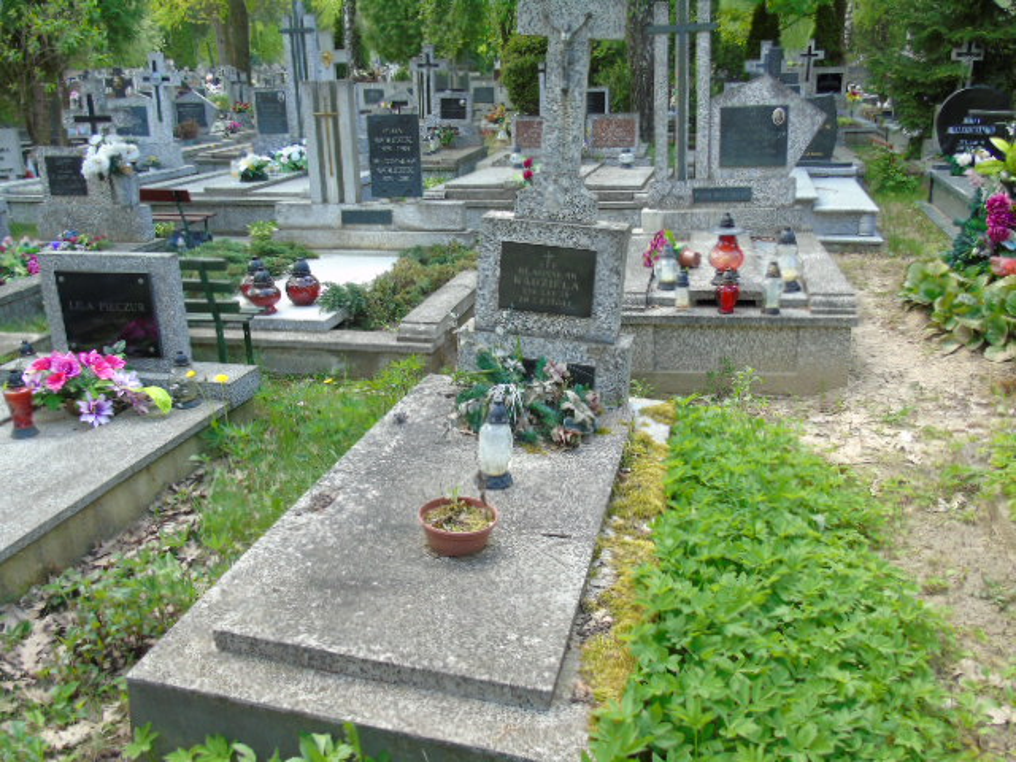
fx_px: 851
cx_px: 508
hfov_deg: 61.7
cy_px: 381
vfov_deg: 48.2
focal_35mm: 29
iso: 80
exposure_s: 1/80
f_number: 3.6
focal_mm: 5.2
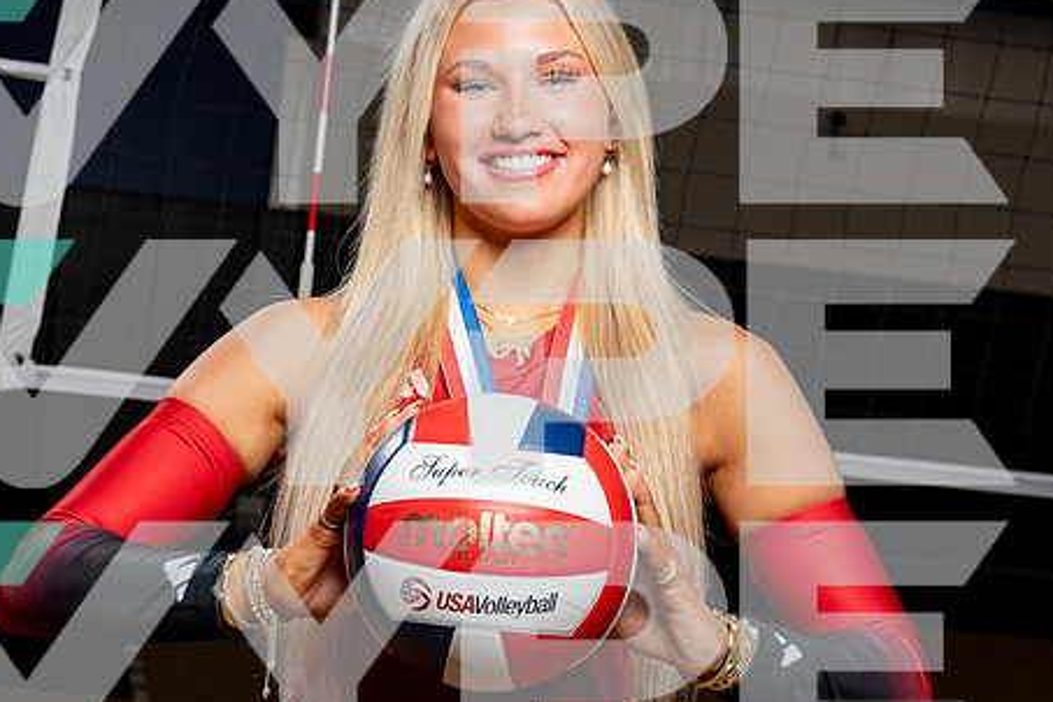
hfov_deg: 23.3
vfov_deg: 15.7
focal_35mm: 87
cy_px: 364
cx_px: 423
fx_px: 2545
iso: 100
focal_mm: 68
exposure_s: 1/250
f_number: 8
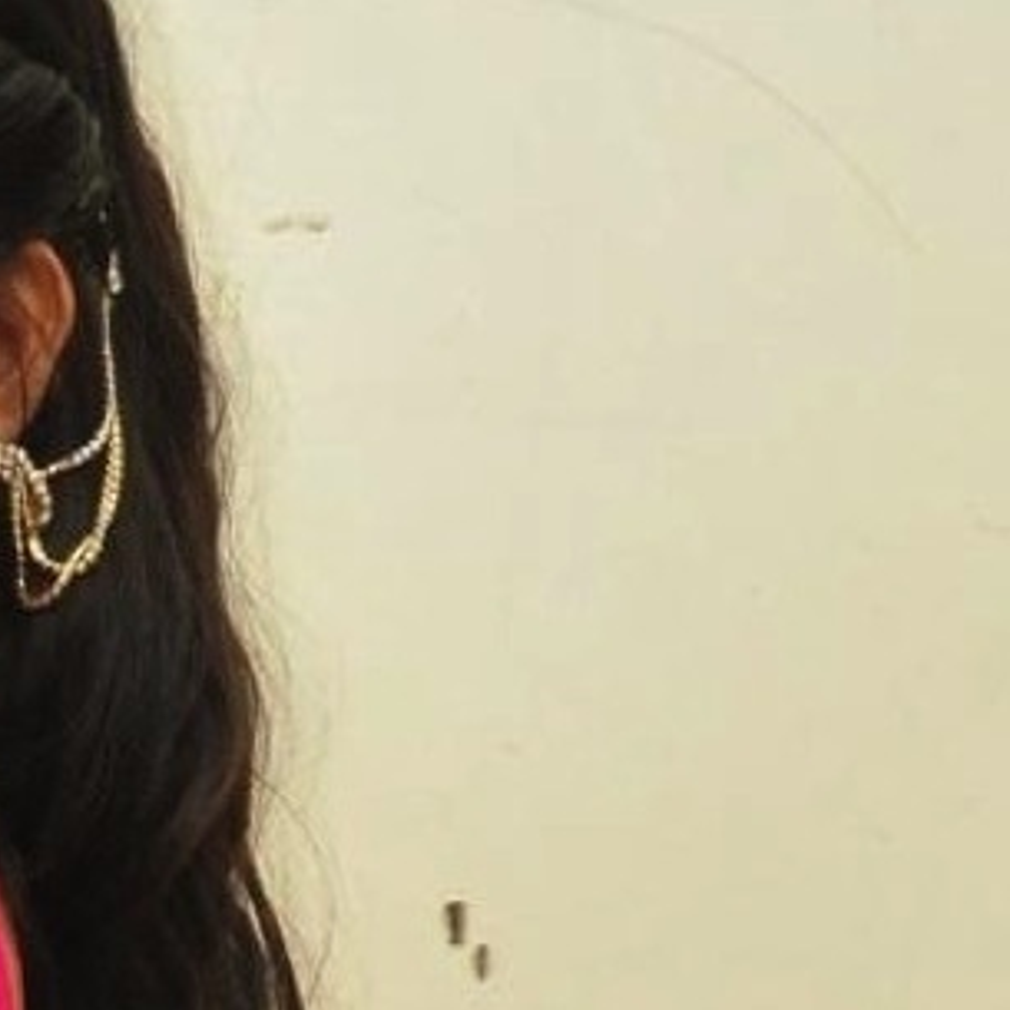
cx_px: -281
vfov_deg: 7.7
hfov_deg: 8.2
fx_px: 6965
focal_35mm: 211
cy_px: 2530
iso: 1600
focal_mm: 28
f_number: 7.1
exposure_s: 1/125
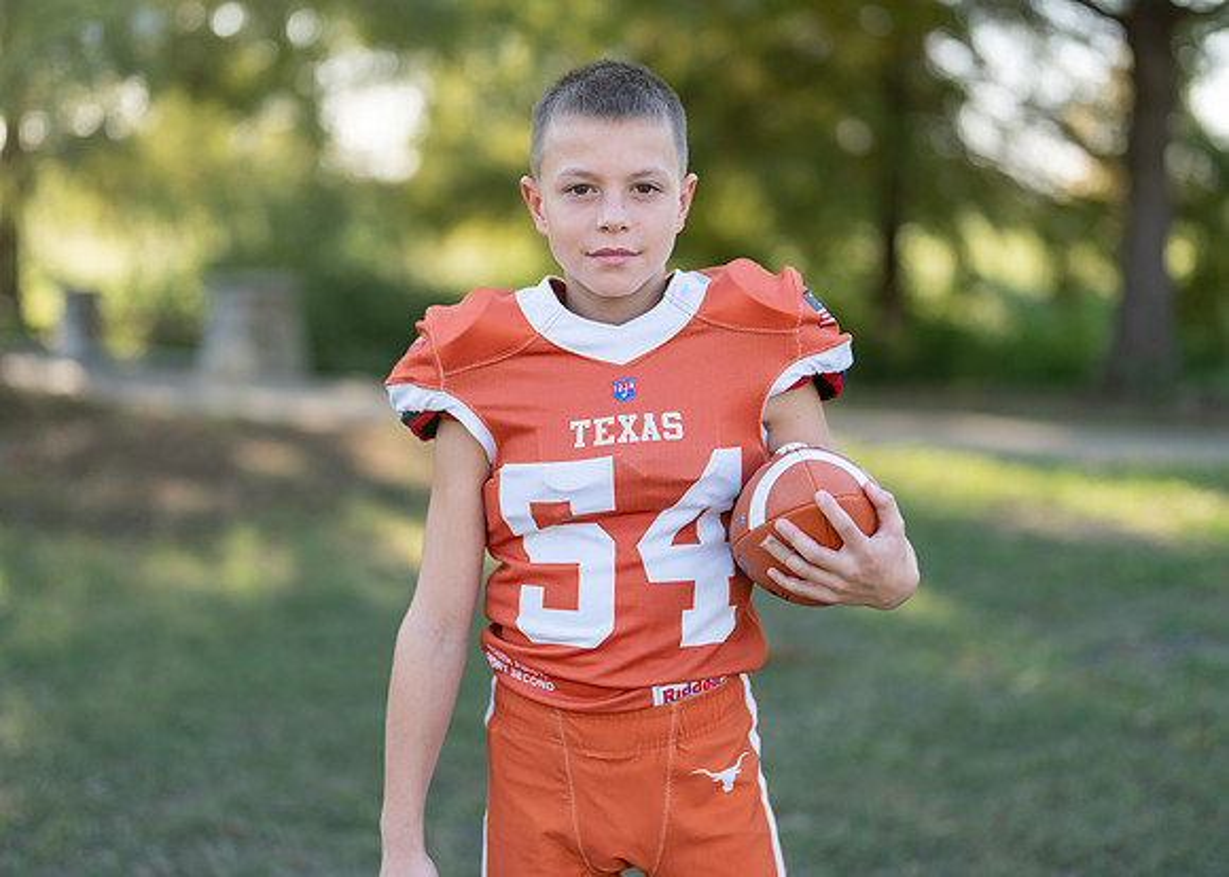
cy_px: 417
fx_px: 2036
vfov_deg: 24.3
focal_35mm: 58
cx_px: 615
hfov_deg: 33.6
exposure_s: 1/1250
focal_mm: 50
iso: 100
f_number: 1.2
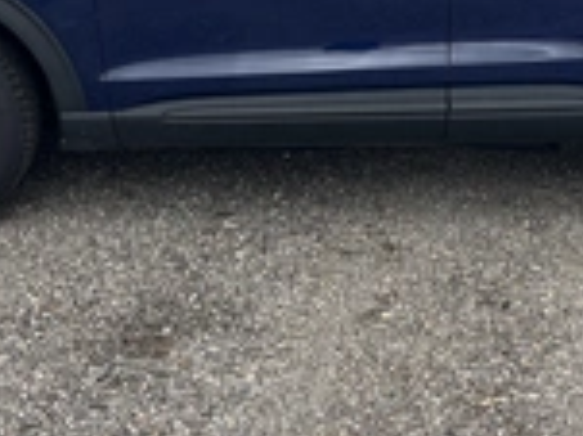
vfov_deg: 20.9
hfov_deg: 27.8
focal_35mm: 69
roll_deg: -2.8
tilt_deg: -9.2
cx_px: 436
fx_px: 1161
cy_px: 50
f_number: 1.6
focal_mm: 5.1
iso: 50
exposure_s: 1/1056
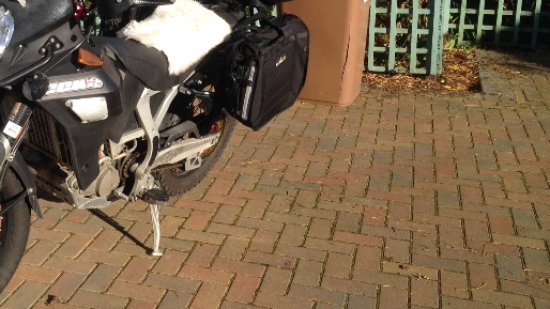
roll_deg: +0.1
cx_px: 151
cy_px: 60
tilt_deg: -11.6
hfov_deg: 36.5
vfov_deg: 21.2
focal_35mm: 56
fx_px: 817
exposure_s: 1/968
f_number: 2.4
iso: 50
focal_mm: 4.12
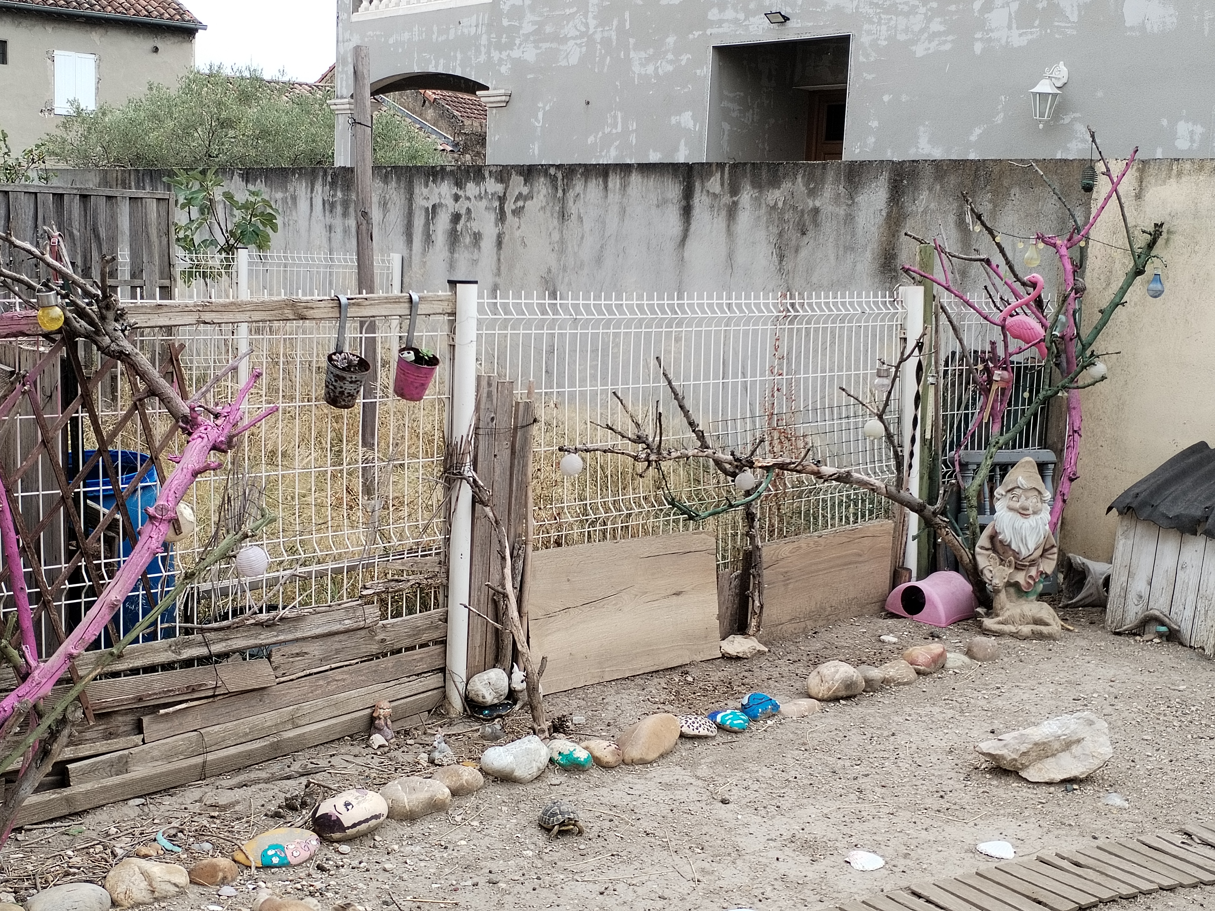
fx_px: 1544
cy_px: 456
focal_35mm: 44
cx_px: 608
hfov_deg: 42.9
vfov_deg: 32.9
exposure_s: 1/349
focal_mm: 4.75
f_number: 1.8
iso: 100
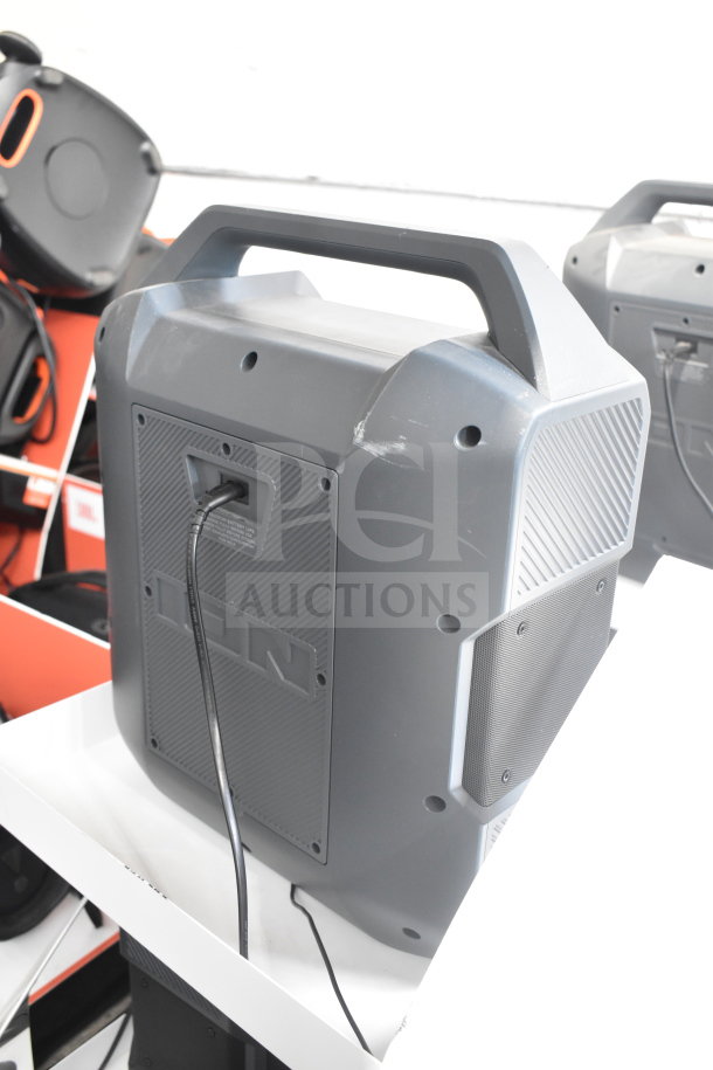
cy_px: 535
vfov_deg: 53.1
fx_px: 1069
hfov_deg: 36.9
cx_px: 356
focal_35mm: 36
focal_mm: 24
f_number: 3.8
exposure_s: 1/40
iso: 2500
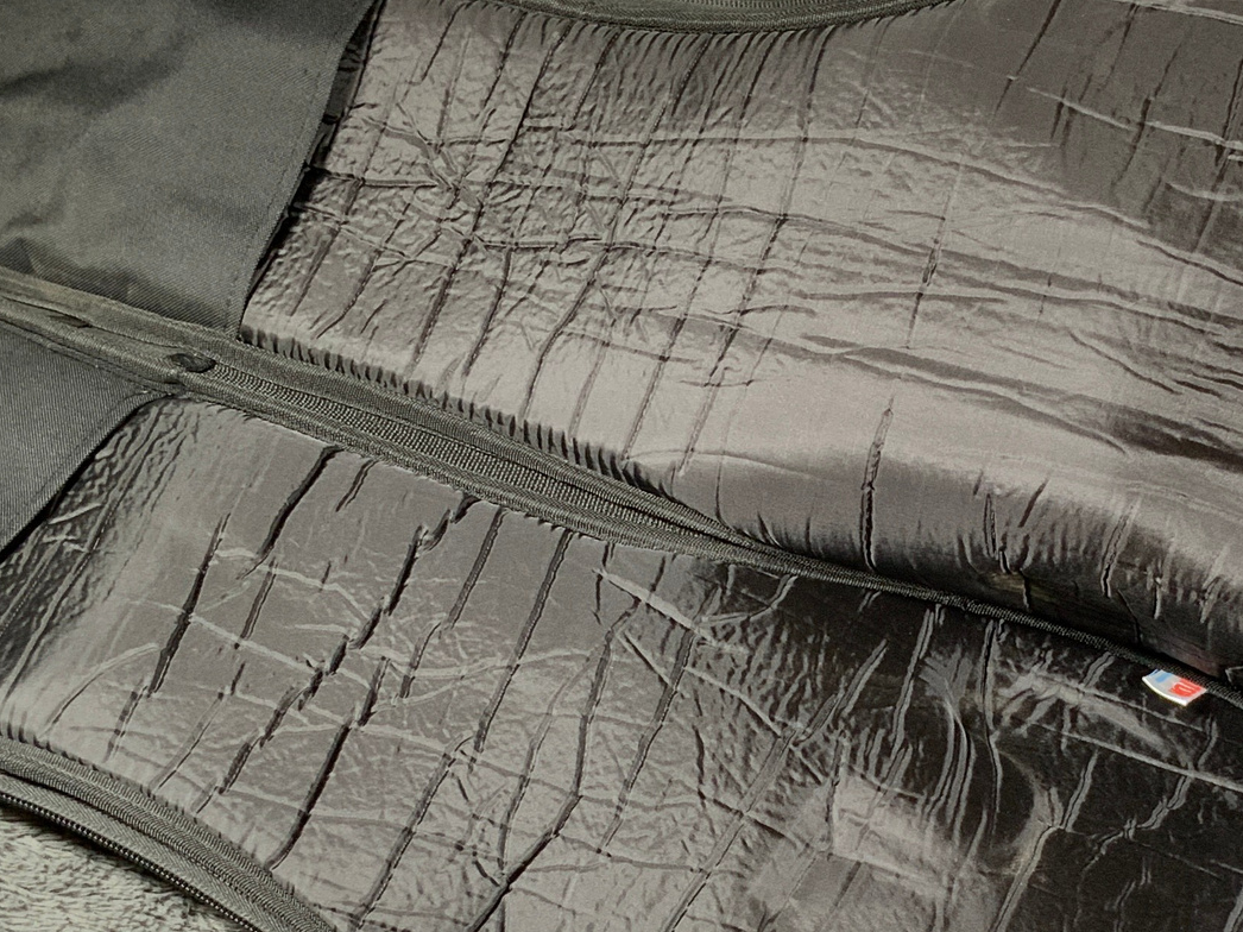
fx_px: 2549
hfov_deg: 27.1
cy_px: 751
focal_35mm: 71
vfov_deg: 20.5
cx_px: 898
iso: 50
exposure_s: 1/62
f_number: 1.8
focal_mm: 3
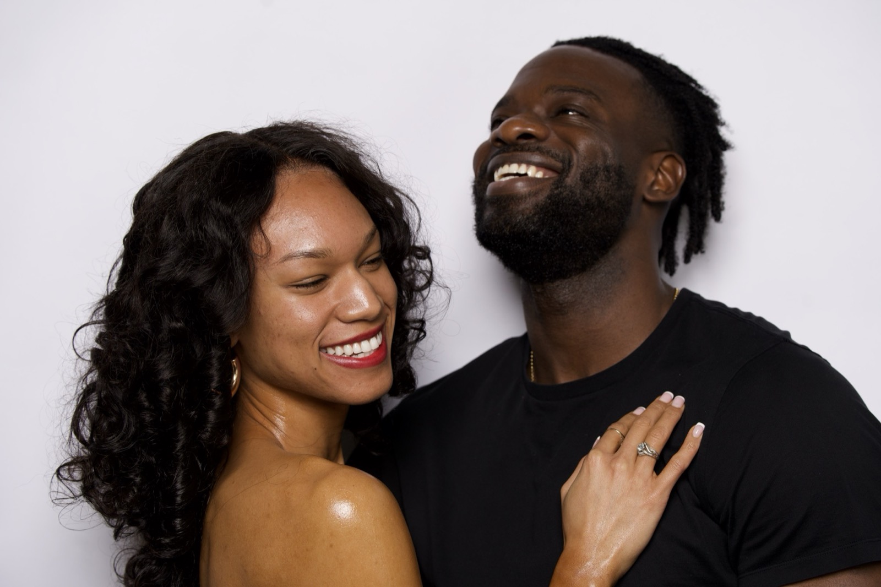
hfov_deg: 28.8
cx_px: 440
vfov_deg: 19.4
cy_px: 294
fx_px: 1713
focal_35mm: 70
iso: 200
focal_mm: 70
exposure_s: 1/250
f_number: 5.6
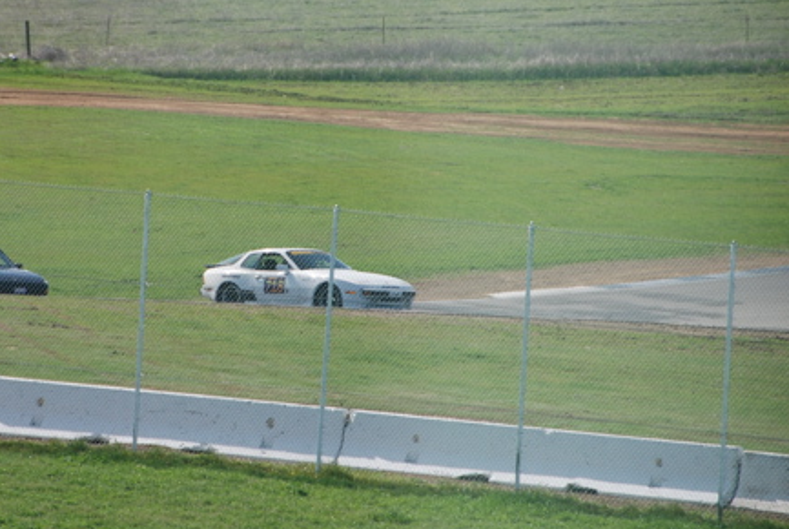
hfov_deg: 4.6
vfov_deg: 3.1
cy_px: 230
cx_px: 282
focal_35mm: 443
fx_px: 9722
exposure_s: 1/640
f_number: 5.6
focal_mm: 200
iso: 200
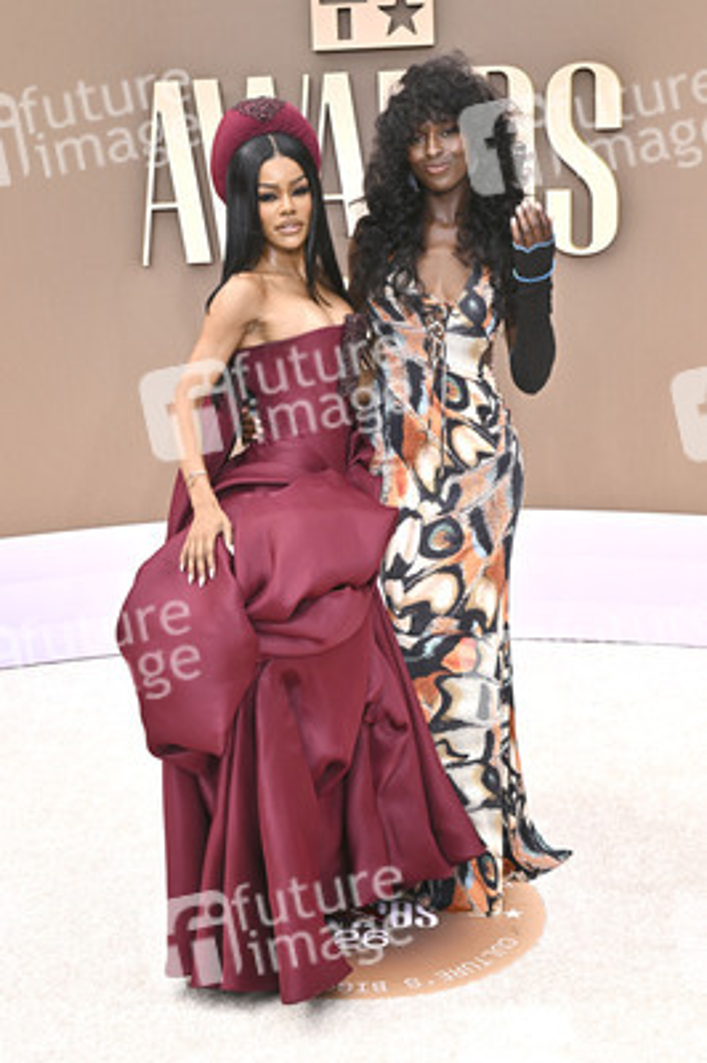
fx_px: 1623
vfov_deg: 36.3
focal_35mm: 55
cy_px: 532
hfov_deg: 24.6
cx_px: 354
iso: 400
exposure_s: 1/320
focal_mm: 55
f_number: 9
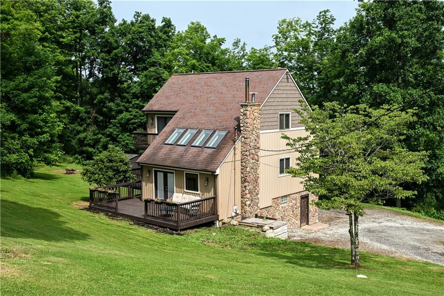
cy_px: 148
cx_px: 222
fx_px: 518
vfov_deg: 31.9
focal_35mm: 42
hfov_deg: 46.4
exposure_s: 1/200
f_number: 8
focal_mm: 28
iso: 100
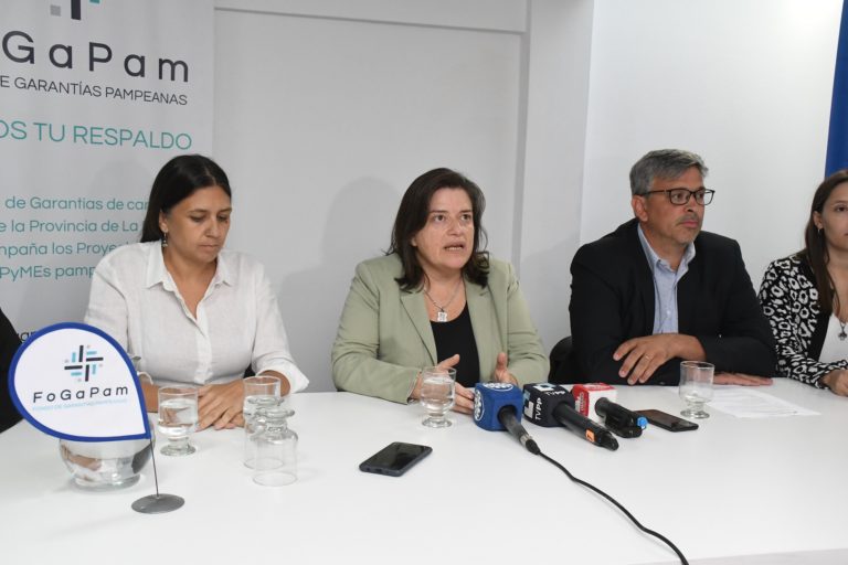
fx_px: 919
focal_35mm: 39
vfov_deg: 34.2
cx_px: 424
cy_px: 282
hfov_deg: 49.6
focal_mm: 26
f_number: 8
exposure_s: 1/250
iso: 3200
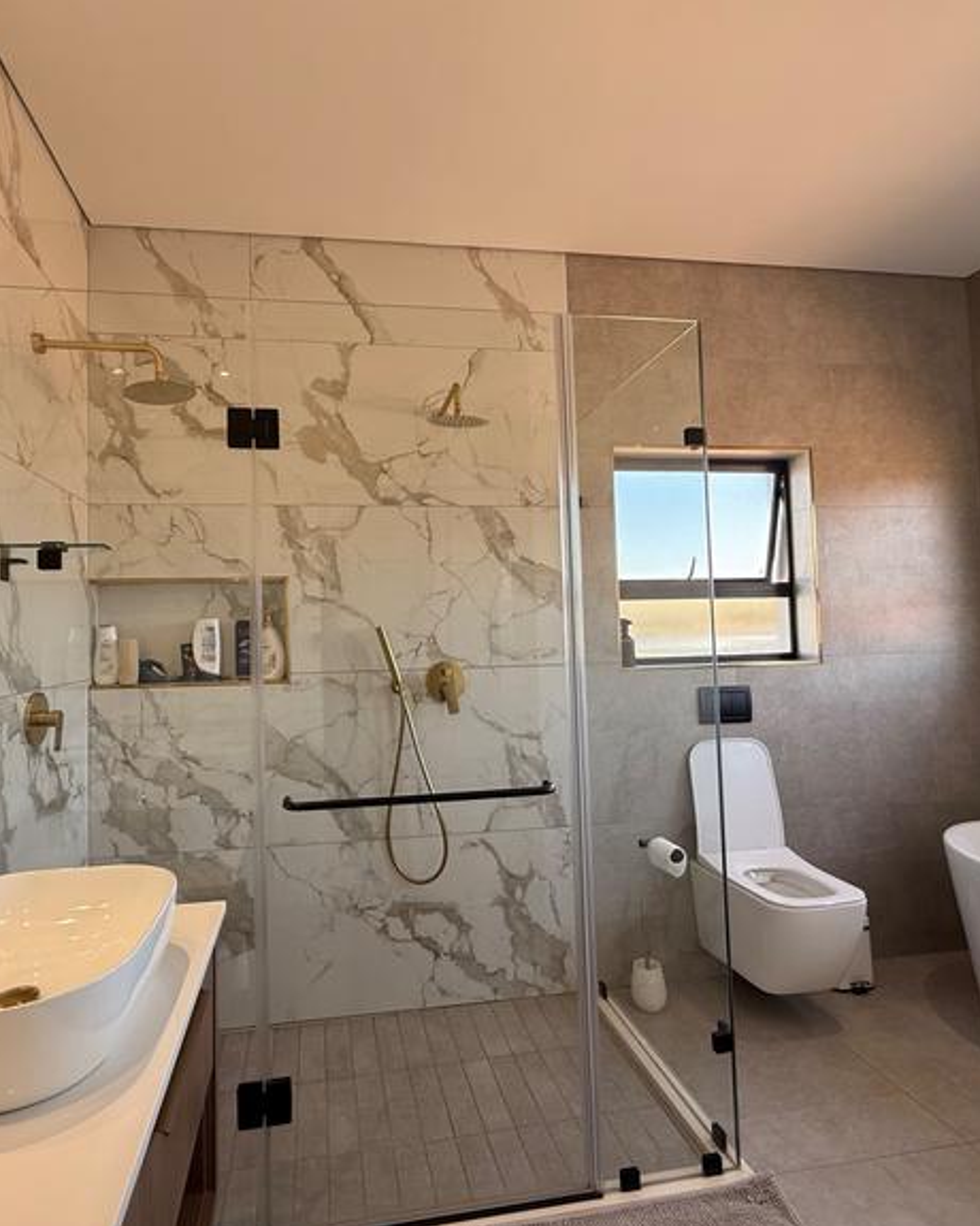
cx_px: 426
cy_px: 599
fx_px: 689
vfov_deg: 83.3
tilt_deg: +3.6
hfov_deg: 70.5
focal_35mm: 19
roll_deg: +0.4
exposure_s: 1/99
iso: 125
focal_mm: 2.22
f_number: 2.2
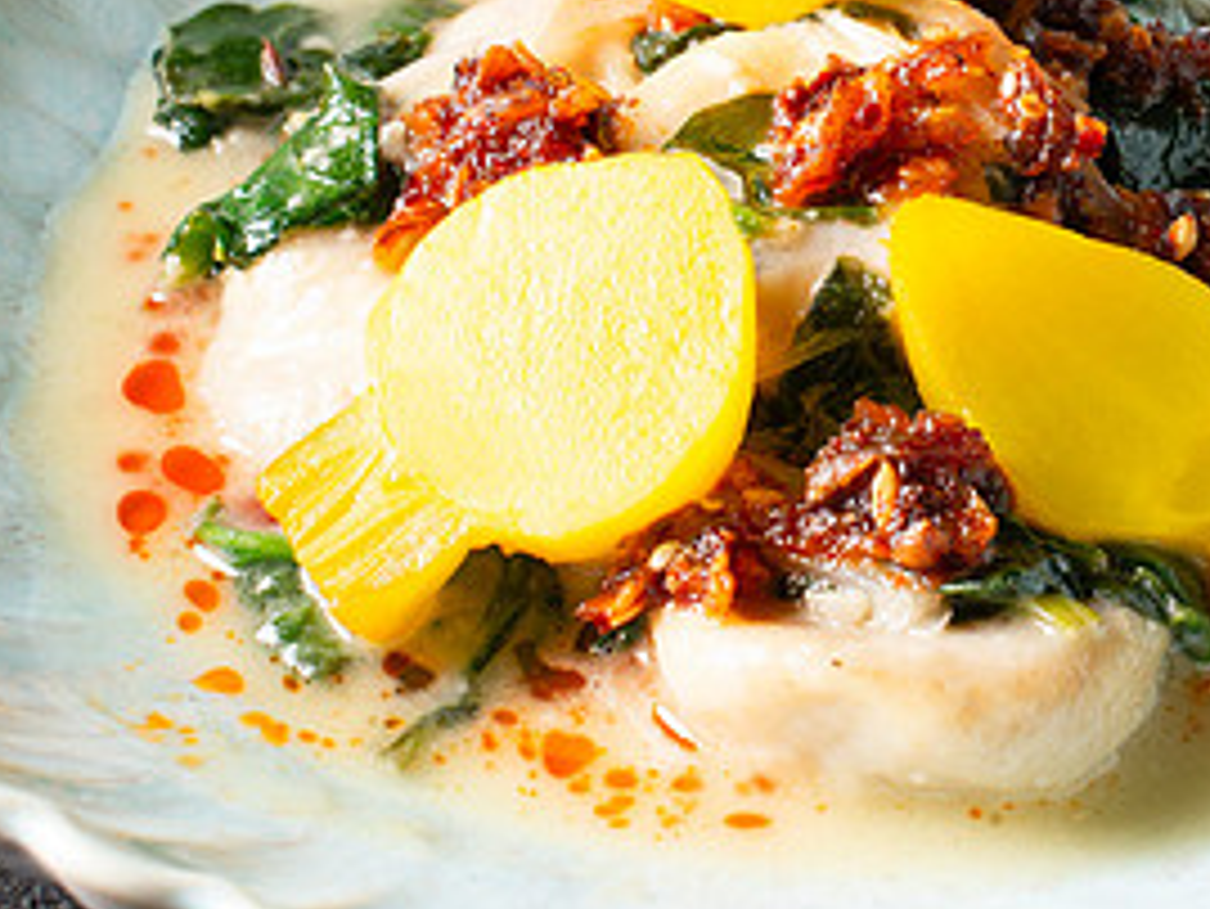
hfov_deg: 13.2
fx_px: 5211
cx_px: 930
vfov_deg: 9.9
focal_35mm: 149
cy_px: 227
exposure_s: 1/200
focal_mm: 50
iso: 200
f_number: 8
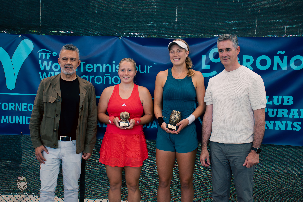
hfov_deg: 38.9
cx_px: 152
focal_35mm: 51
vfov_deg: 26.5
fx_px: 429
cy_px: 101
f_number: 4.2
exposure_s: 1/250
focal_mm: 34
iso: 200
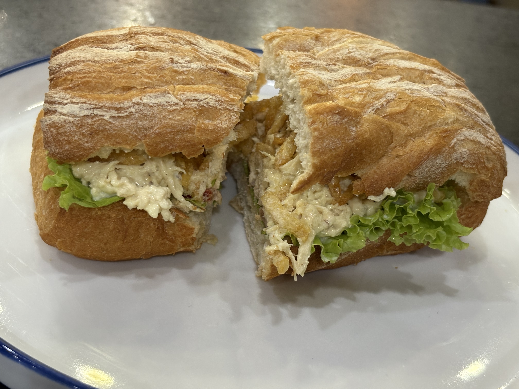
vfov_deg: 28.0
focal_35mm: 52
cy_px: 194
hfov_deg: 36.8
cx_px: 260
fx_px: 780
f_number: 1.6
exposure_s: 1/40
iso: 160
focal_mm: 5.96
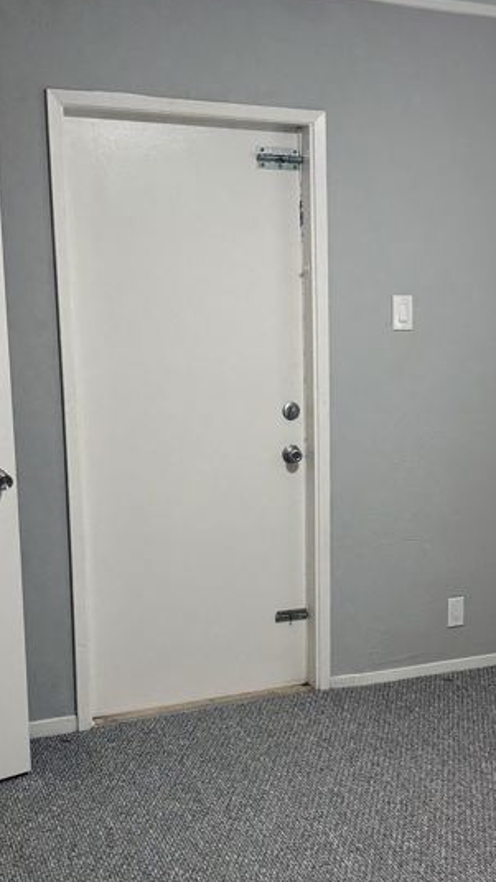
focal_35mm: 50
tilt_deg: -13.1
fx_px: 1169
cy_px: 506
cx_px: 447
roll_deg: -1.0
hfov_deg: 23.3
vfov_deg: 41.2
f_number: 1.78
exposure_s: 1/60
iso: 200
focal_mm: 6.76
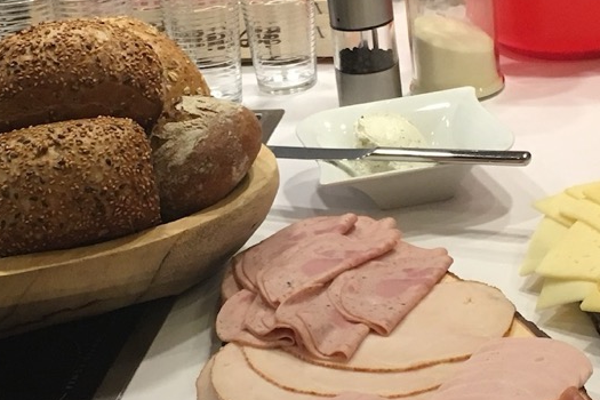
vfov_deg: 14.9
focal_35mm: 92
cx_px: 280
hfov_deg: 22.1
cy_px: 195
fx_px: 1533
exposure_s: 1/33
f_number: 2.2
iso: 125
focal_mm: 4.15
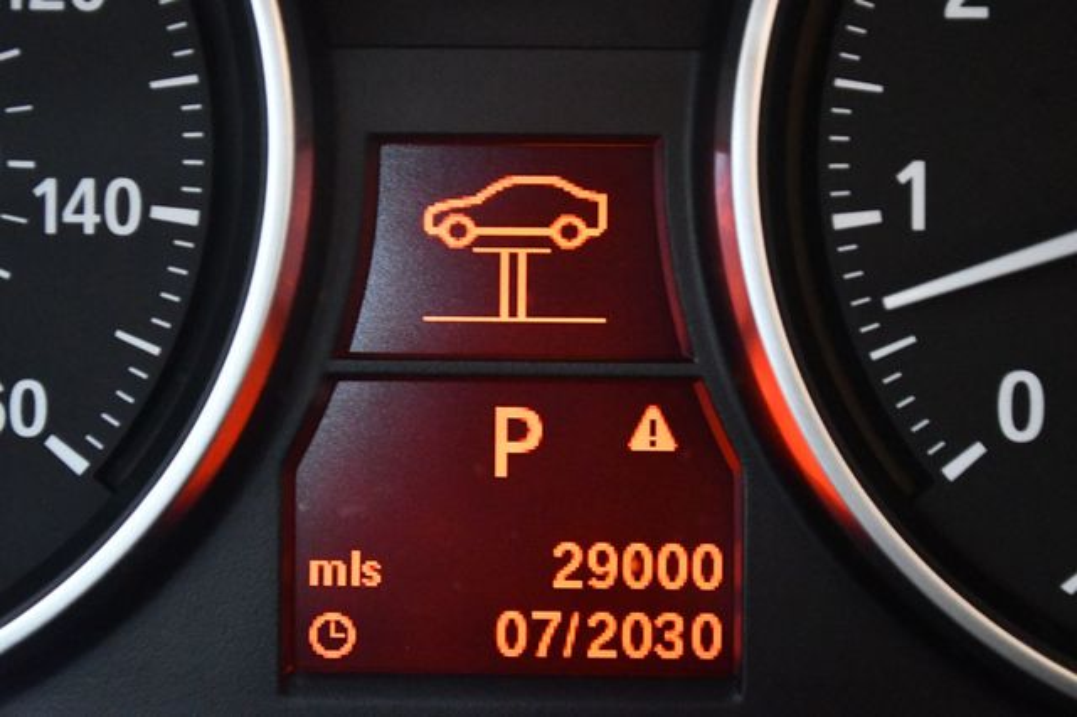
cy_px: 358
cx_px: 538
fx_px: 2452
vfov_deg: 16.6
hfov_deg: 24.8
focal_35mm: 82
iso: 11400
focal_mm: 55
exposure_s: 1/60
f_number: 5.6
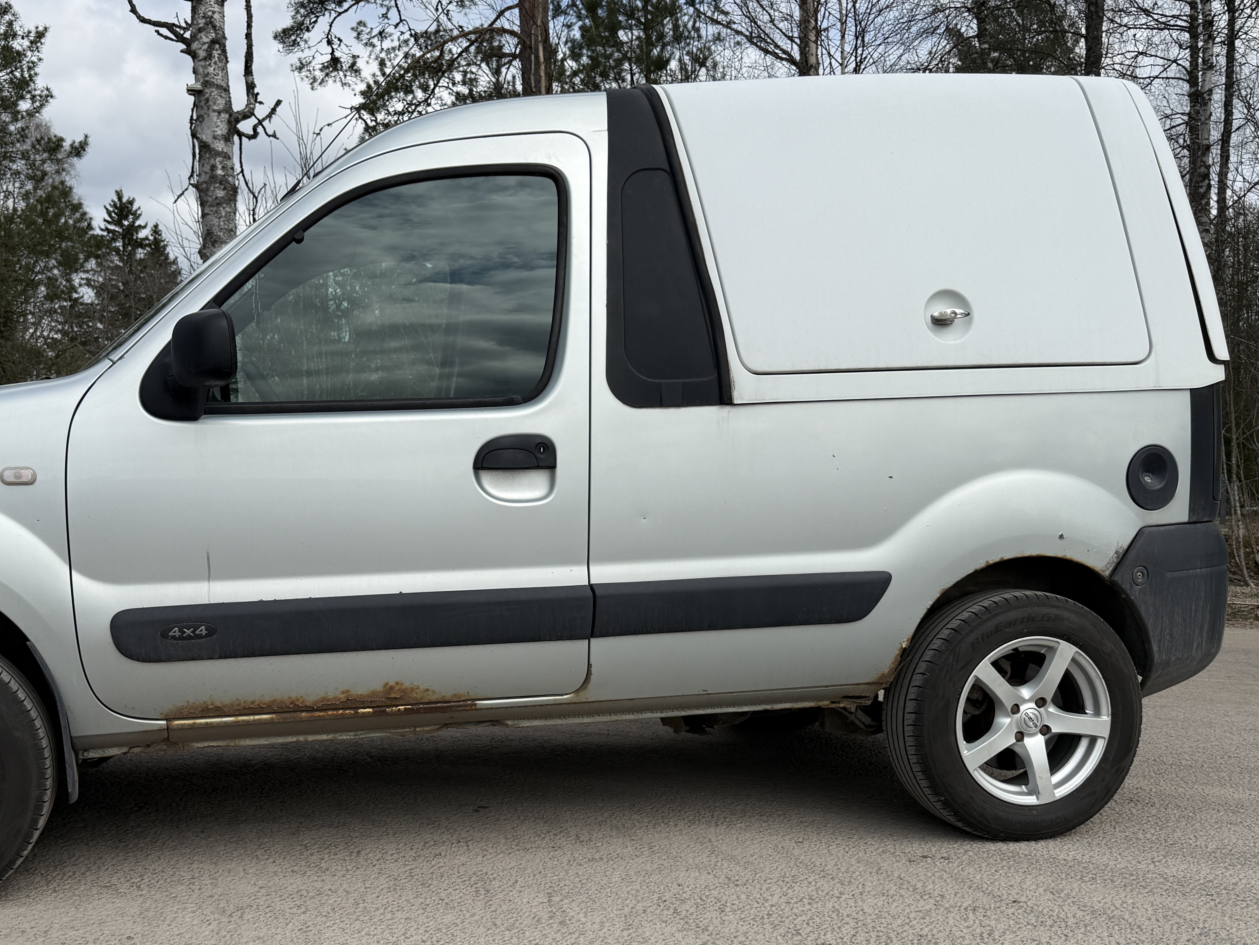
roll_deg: +0.1
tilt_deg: -3.2
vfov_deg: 38.5
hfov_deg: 49.7
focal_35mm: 37
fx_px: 1346
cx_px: 480
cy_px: 583
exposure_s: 1/4673
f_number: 1.78
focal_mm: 6.76
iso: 80
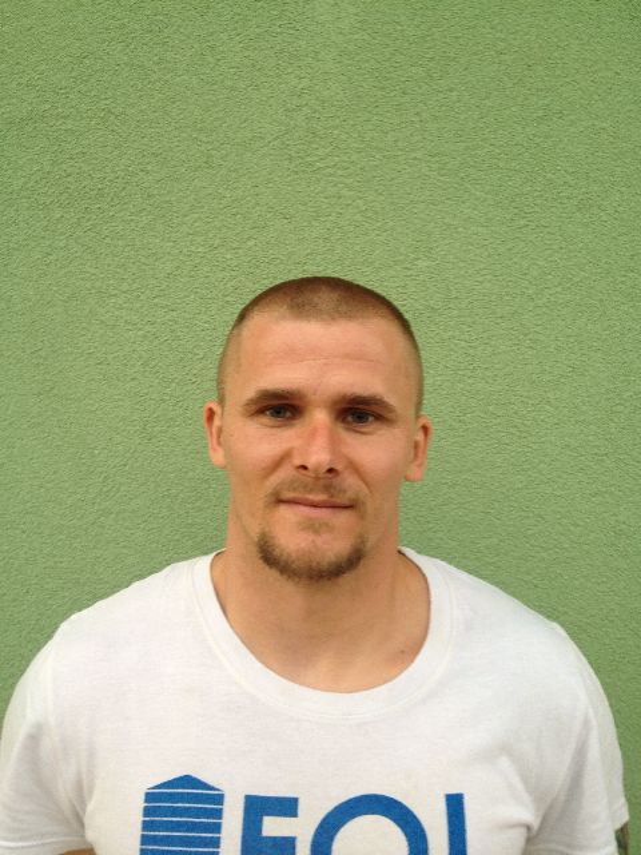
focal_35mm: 35
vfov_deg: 52.6
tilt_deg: -6.3
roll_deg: -0.8
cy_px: 428
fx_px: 864
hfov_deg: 40.7
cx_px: 320
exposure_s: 1/40
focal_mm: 4.28
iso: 50
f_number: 2.4
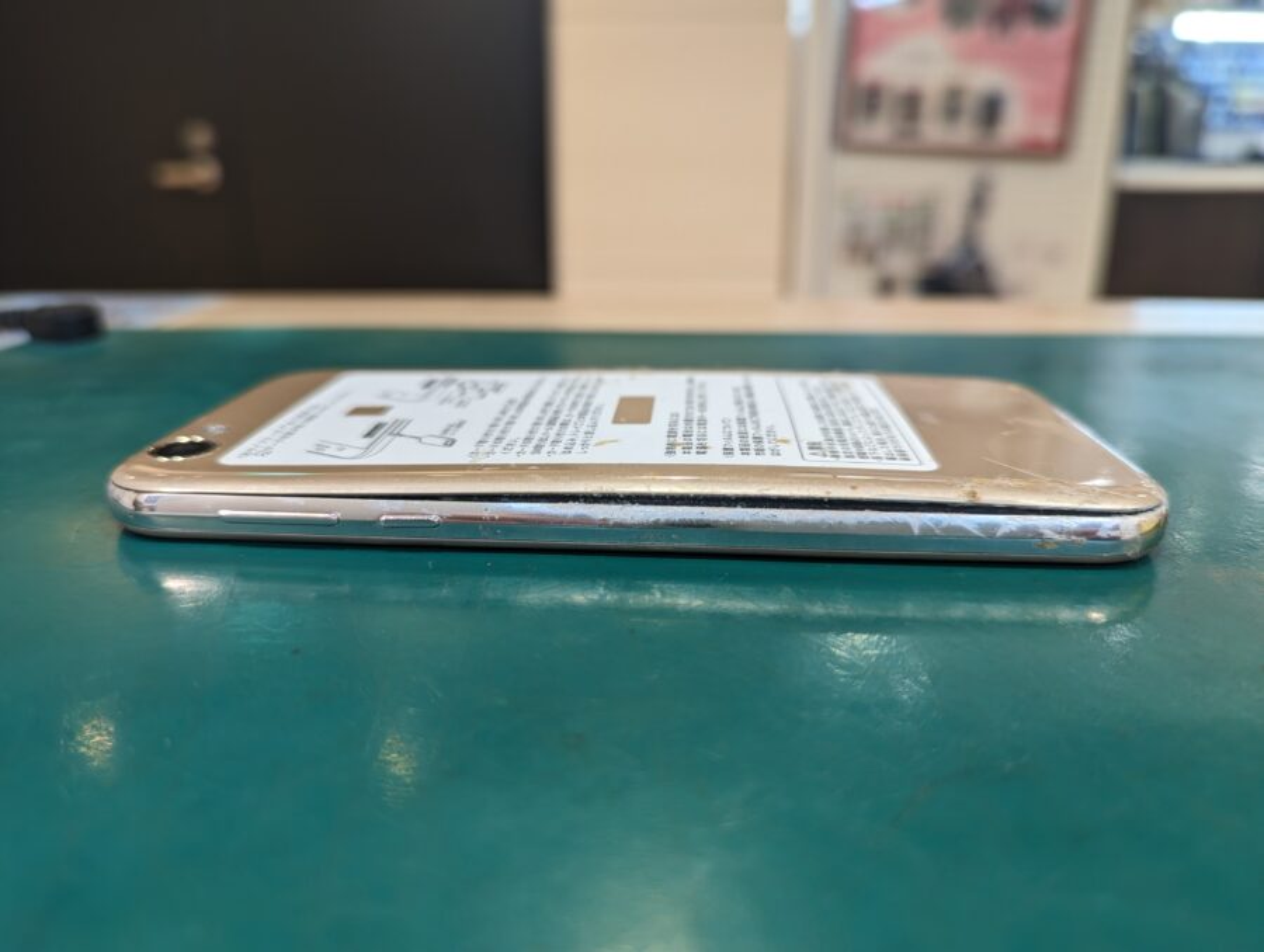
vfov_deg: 57.0
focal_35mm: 24
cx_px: 632
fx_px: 878
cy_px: 476
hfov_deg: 71.5
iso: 52
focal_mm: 6.81
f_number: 1.85
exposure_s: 1/33.3
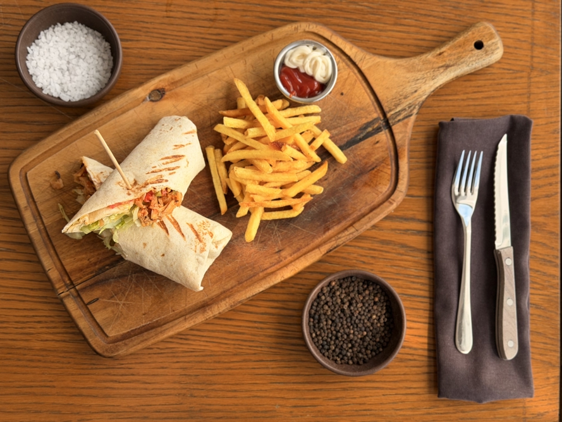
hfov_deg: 39.7
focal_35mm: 48
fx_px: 779
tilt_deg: -84.1
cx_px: 281
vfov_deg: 30.3
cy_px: 211
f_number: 1.78
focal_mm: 6.76
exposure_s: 1/587
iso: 64
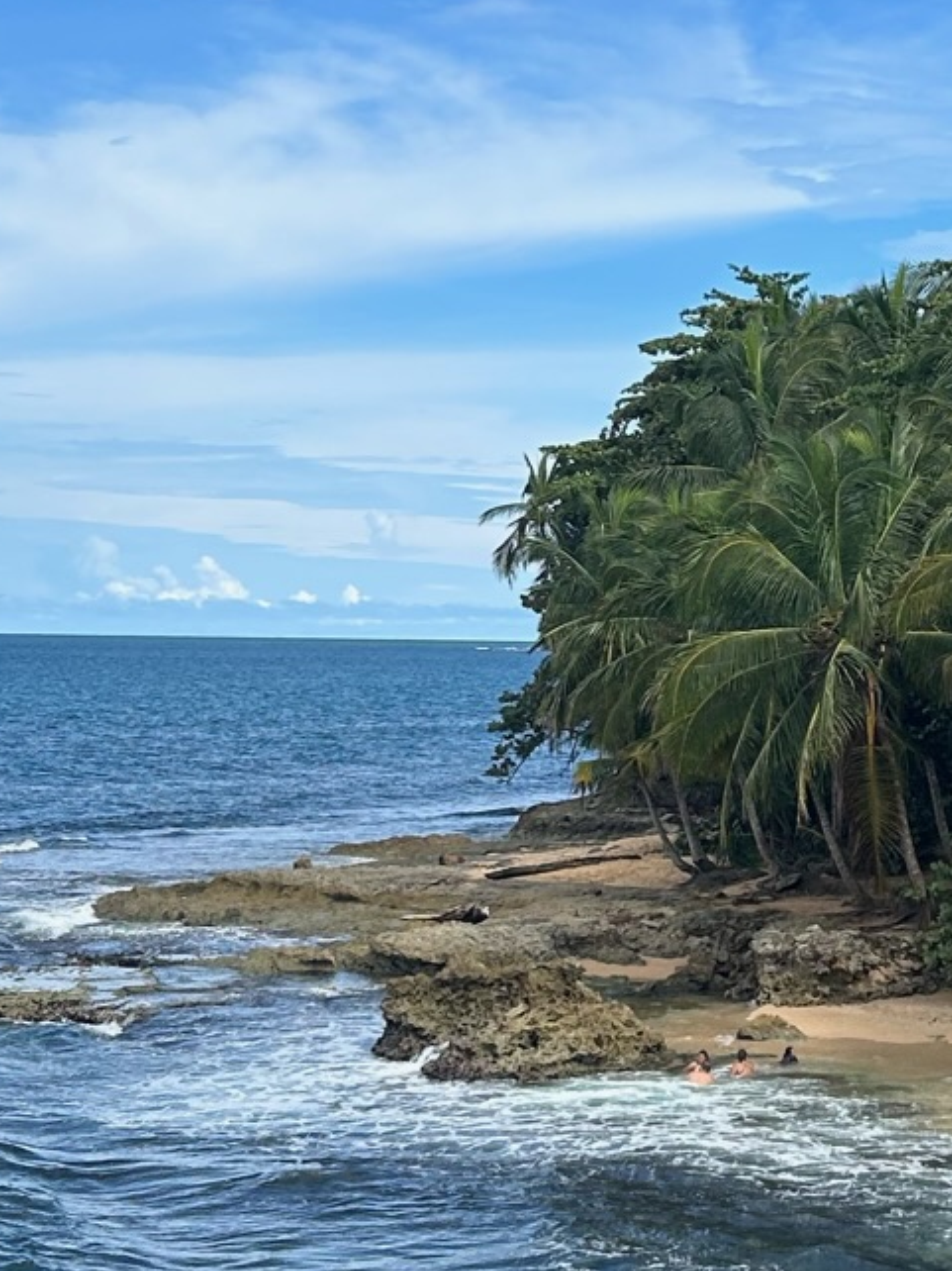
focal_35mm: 83
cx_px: 857
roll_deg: -0.6
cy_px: 642
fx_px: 3046
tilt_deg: +1.3
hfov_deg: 17.5
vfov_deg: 23.6
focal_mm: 5.7
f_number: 1.5
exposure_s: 1/4115
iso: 50
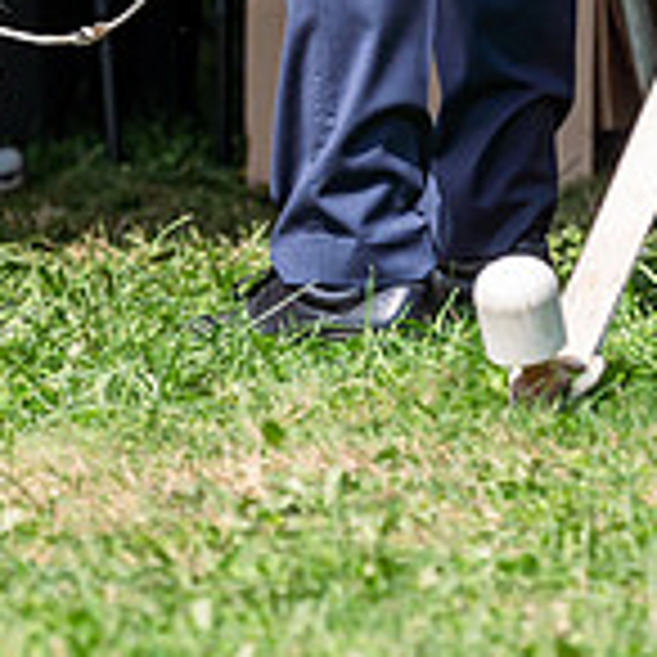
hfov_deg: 2.2
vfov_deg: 2.2
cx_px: -403
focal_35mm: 785
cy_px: -328
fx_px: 16856
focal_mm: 200
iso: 100
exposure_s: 1/1000
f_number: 4.5
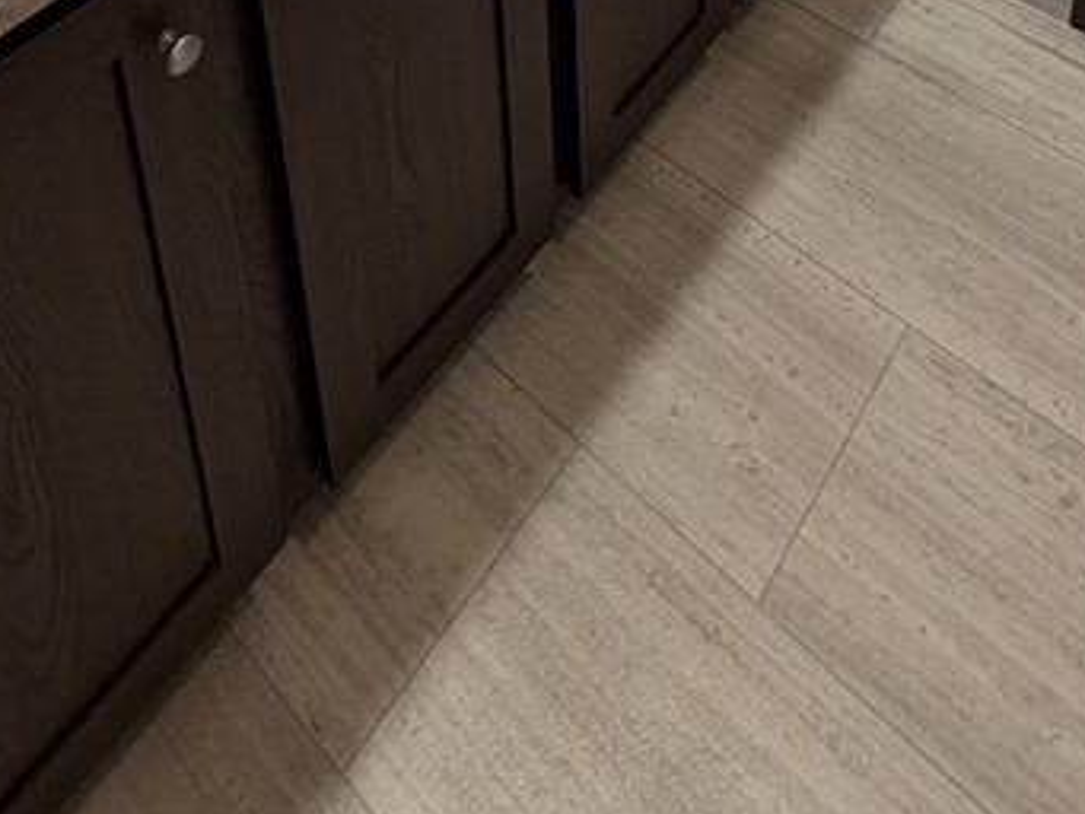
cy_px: -606
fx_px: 1129
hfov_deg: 51.2
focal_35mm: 36
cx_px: 622
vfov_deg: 23.3
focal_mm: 2.02
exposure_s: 1/60
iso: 154
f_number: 1.7
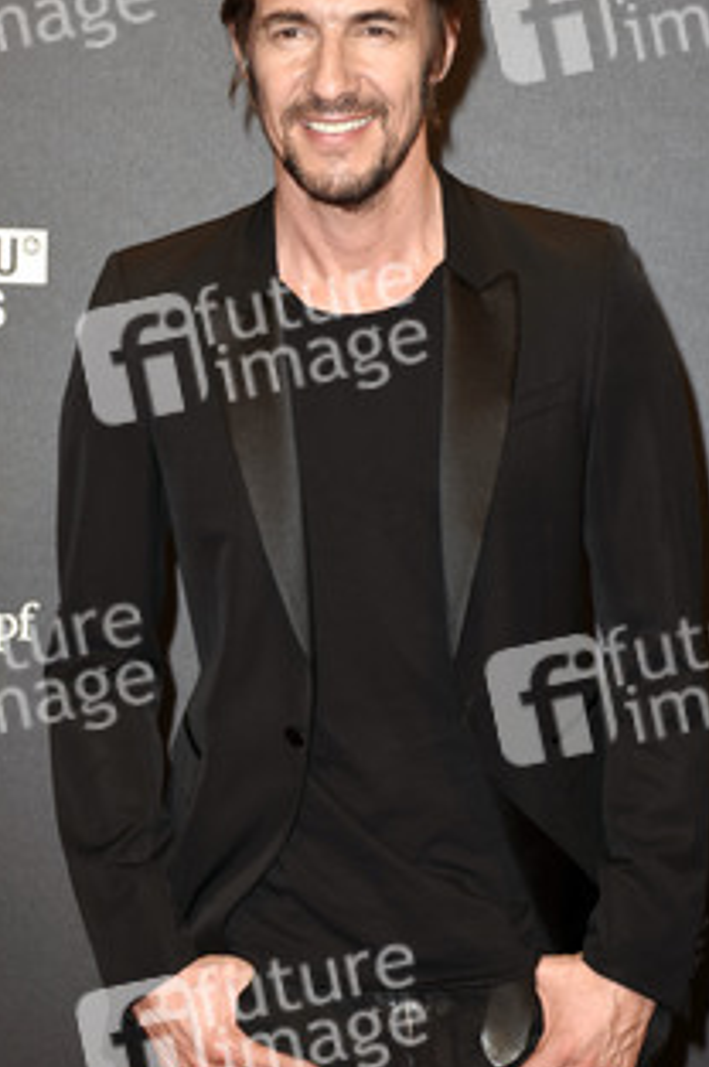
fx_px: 3523
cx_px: 351
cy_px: 515
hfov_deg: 11.5
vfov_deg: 17.2
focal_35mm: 119
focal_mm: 62
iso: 640
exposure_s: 1/100
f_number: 6.3
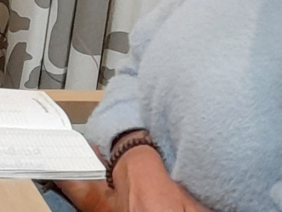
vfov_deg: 8.1
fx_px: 1491
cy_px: -4
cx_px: -341
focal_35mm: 183
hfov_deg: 9.8
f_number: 2
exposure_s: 1/33
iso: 320
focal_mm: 4.6
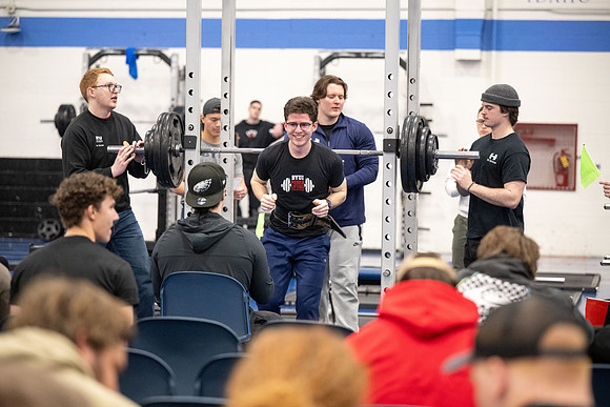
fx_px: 1949
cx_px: 305
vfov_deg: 11.9
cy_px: 204
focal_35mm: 115
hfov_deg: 17.8
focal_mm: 115
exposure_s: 1/200
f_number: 2.8
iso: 6400
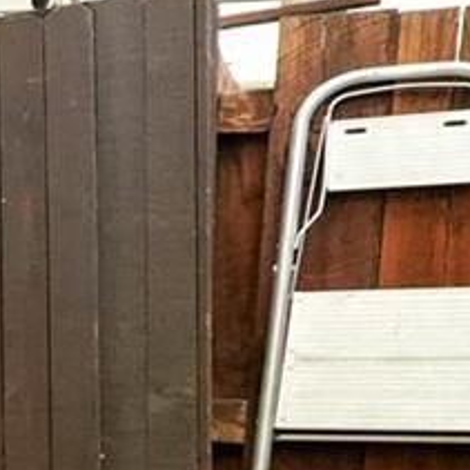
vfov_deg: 16.5
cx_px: -1060
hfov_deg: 10.2
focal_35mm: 103
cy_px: 486
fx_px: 1582
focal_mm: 16
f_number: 4
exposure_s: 1/1600
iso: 4000
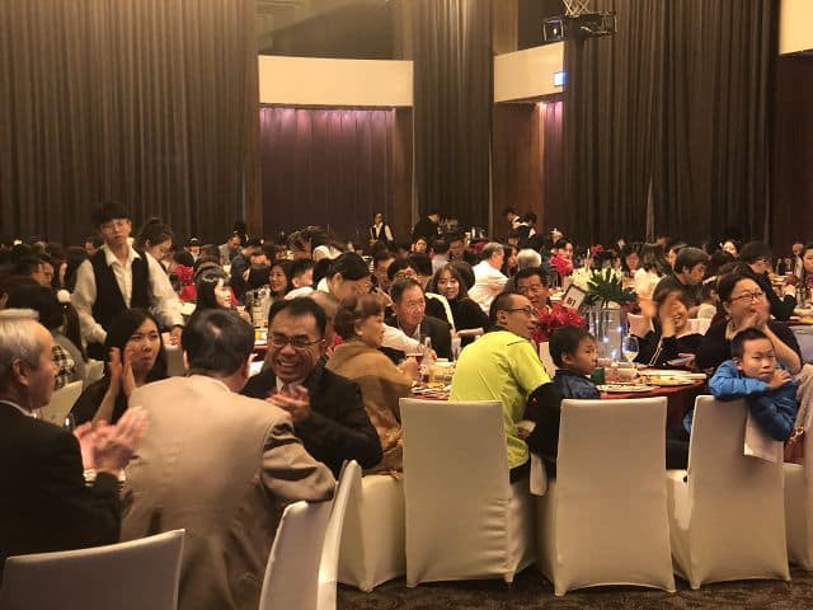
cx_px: 406
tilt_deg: -1.8
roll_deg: +1.5
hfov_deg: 36.8
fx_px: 1221
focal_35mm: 52
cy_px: 305
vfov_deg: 28.0
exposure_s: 1/12
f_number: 2.4
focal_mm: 6
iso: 160
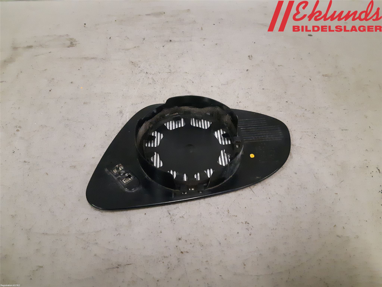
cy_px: 144
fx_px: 287
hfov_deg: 67.3
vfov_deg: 53.1
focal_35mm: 26
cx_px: 191
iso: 800
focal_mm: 3.93
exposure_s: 1/214
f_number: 1.7
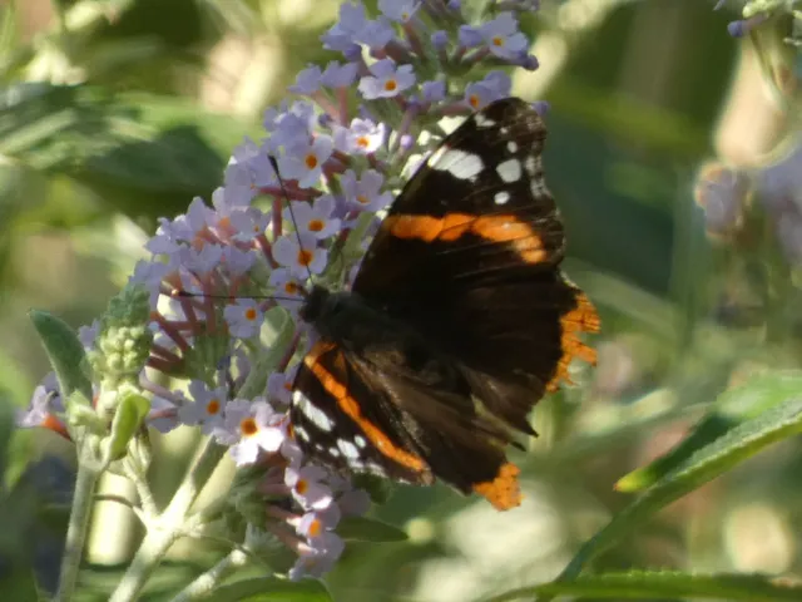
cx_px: 401
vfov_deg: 1.2
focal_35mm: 1200
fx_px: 27802
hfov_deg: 1.7
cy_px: 301
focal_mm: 215
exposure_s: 1/125
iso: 200
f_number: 5.9
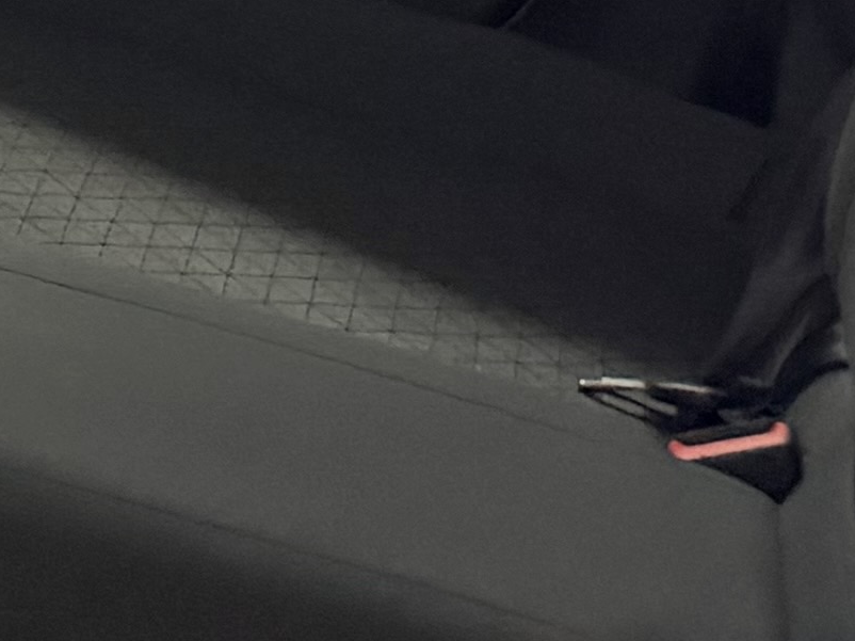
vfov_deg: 8.6
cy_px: -112
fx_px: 4222
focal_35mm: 171
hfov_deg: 10.9
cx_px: -661
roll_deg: +0.1
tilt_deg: -12.1
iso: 400
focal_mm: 6.76
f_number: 1.78
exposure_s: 1/49
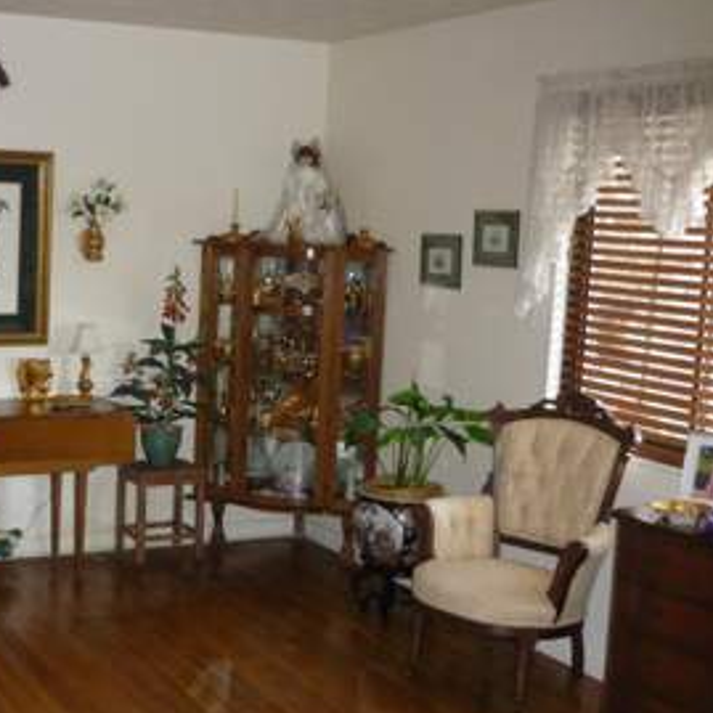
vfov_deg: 32.8
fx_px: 1212
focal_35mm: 52
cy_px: 367
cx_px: 175
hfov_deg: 32.2
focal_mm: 5.5
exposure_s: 1/30
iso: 400
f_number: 2.8
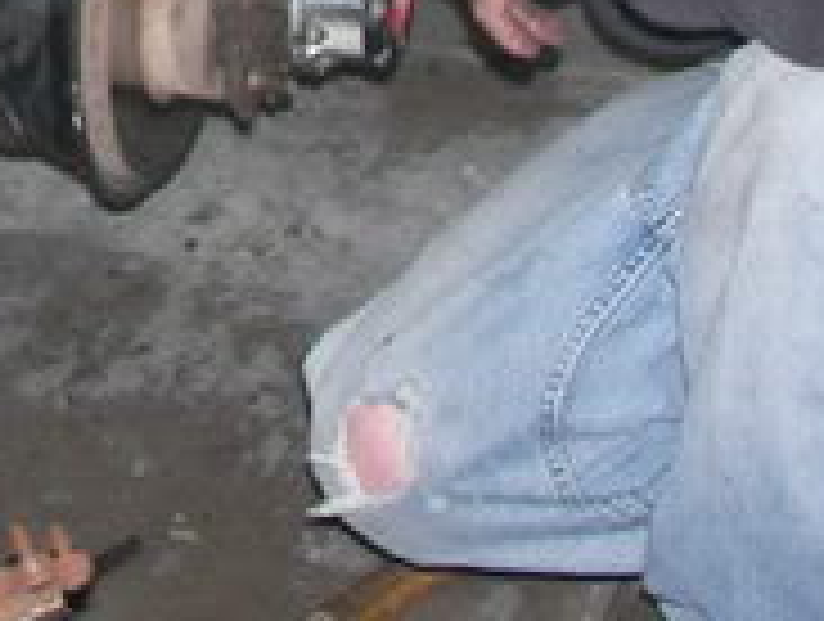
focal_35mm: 157
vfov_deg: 9.1
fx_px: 3745
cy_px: -477
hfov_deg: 12.1
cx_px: -288
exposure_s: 1/30
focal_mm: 6
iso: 100
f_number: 2.8
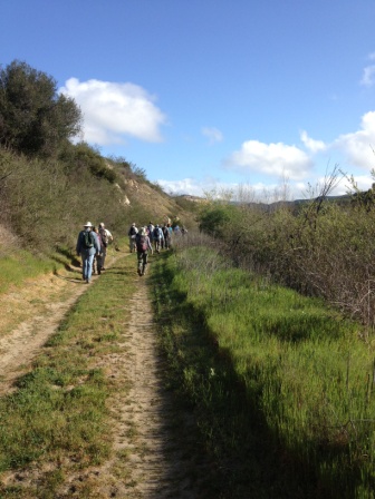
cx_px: 188
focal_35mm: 35
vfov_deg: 52.6
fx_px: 506
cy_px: 250
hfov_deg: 40.7
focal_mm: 4.28
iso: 50
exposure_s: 1/1126
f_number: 2.4
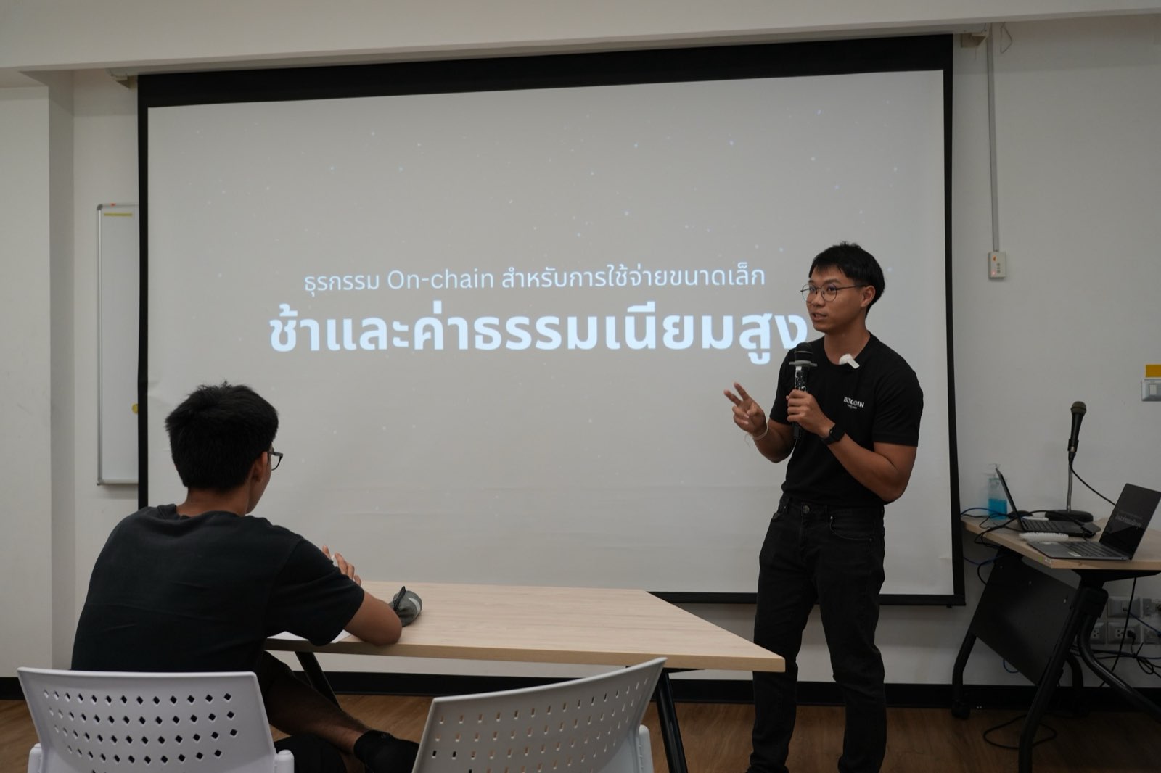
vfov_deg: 44.9
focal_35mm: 29
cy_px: 386
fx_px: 935
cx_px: 580
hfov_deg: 63.7
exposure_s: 1/125
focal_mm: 29
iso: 800
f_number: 4
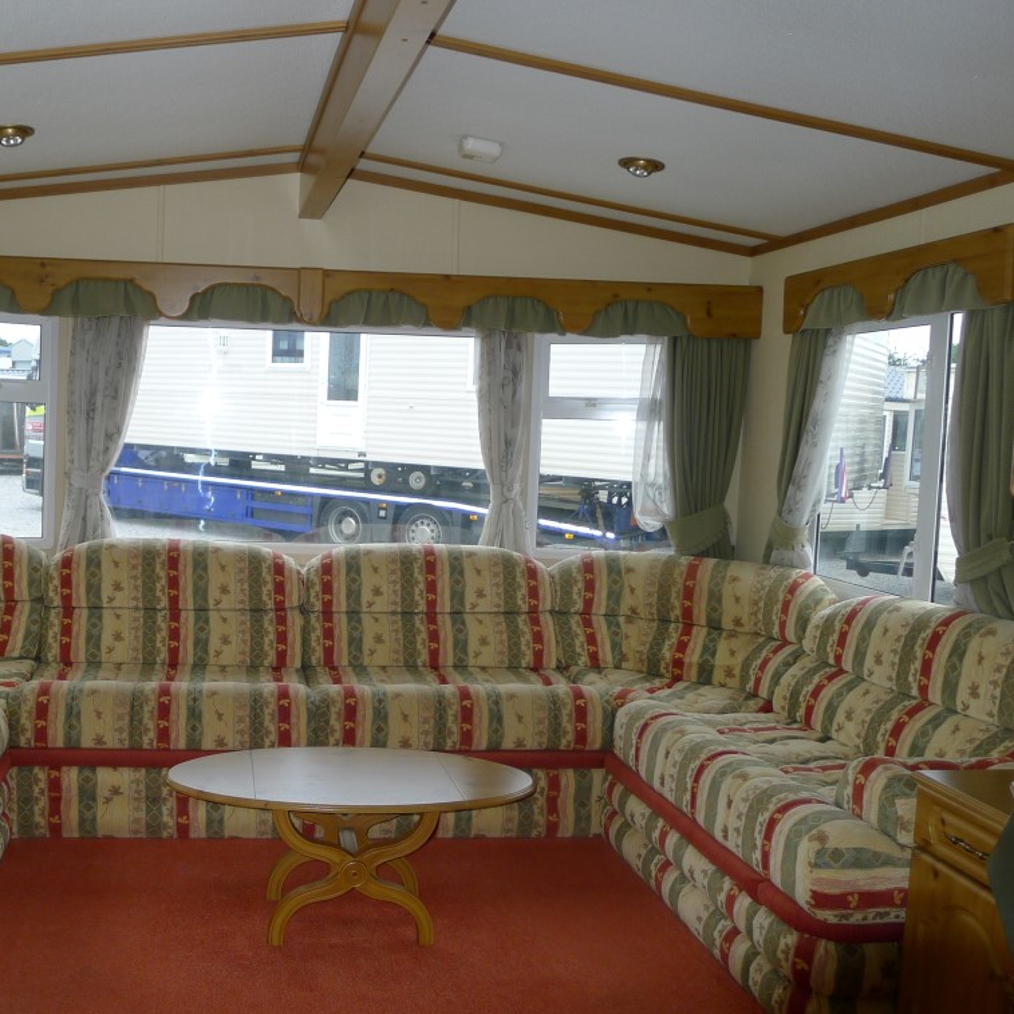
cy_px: 509
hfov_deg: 51.0
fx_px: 1027
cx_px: 298
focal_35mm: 31
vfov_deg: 52.5
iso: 100
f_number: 2
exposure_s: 1/60
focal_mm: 5.1
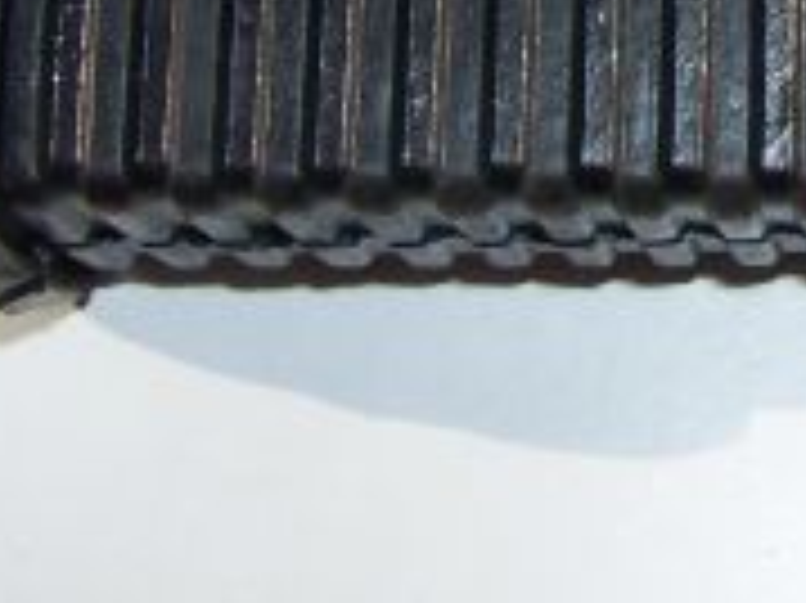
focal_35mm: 136
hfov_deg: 13.8
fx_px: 3165
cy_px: -220
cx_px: 1157
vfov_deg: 10.6
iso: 80
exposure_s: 1/1000
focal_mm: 6.3
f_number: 5.6
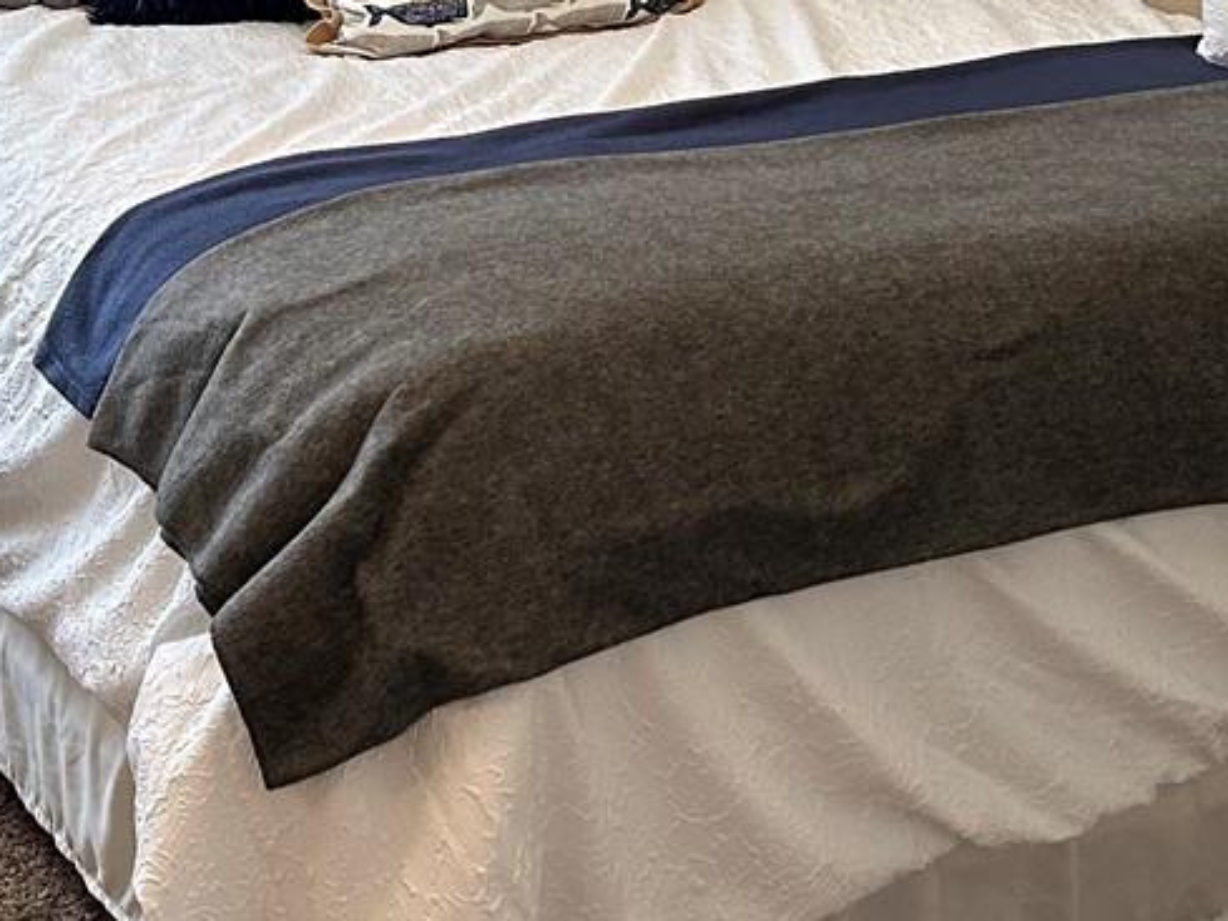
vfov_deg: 17.0
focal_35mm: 85
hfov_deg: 22.9
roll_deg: +0.9
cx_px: 387
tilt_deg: -11.5
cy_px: 20
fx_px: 3016
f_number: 1.5
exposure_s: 1/60
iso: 160
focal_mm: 5.7
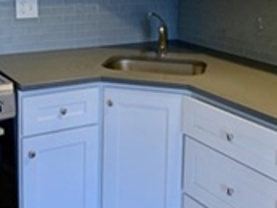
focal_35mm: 60
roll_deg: -0.5
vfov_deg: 24.0
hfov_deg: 32.1
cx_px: 114
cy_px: 38
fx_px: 480
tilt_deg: -7.9
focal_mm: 4.25
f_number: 1.8
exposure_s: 1/60
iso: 200
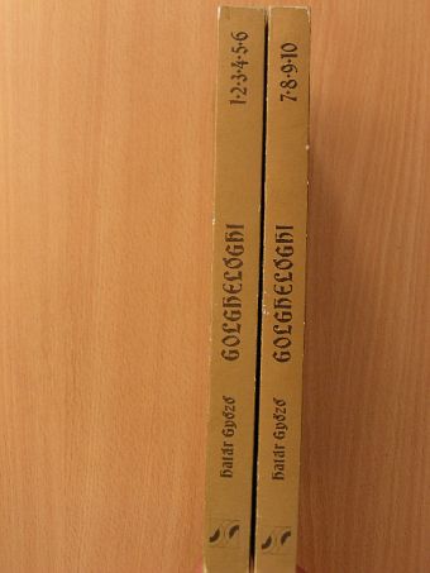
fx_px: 877
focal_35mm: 53
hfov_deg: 27.5
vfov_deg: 36.2
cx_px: 215
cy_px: 286
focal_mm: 8.8
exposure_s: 1/14.5
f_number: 3.5
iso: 100
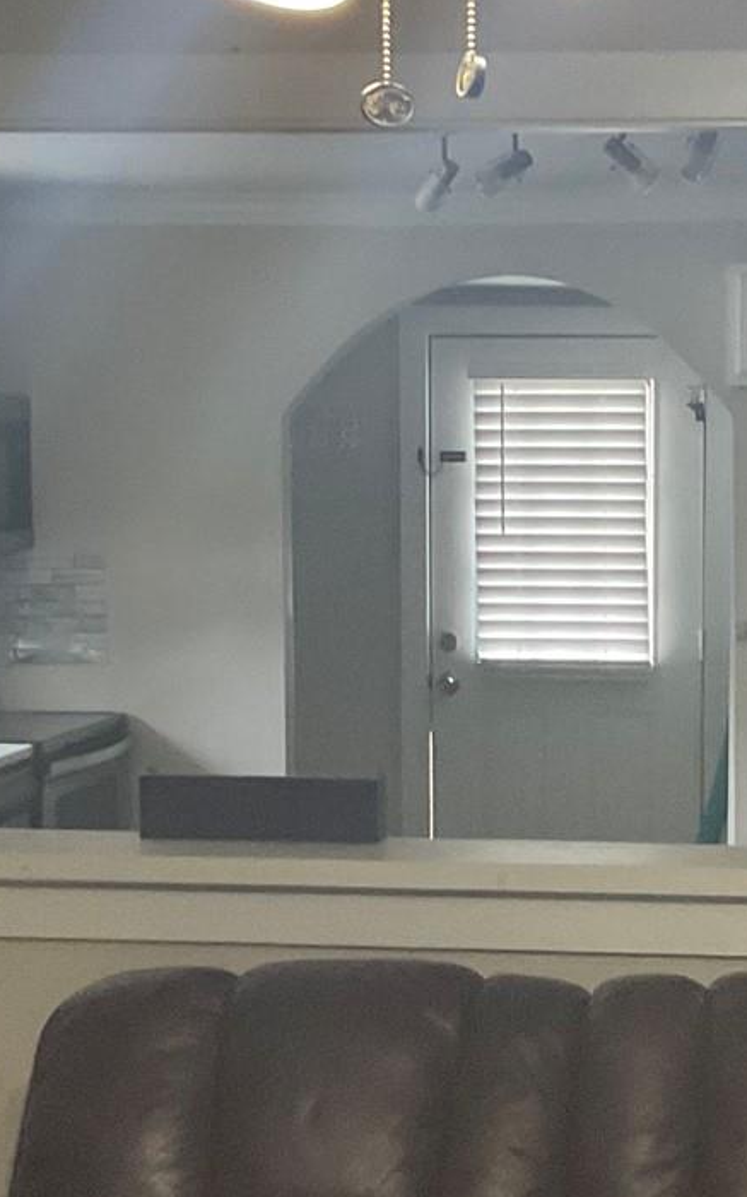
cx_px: 607
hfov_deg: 14.4
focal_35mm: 90
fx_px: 2934
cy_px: 705
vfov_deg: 23.0
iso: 200
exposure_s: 1/60
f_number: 1.8
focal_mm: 3
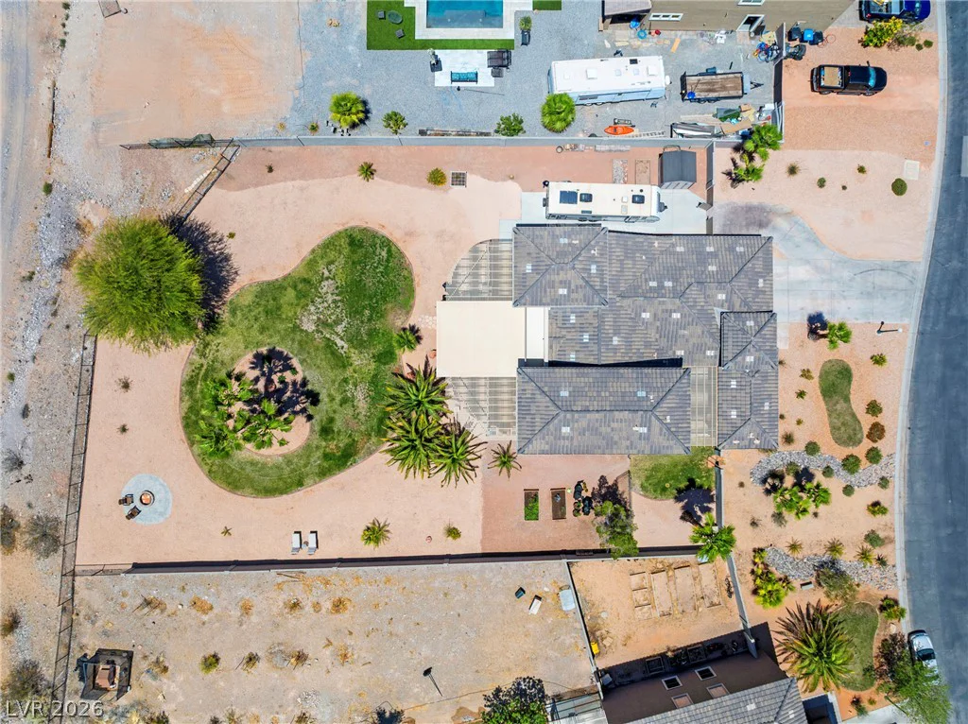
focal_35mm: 24
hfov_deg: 71.6
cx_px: 484
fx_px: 671
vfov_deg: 56.7
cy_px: 362
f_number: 2.8
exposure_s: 1/200
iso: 100
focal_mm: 12.29
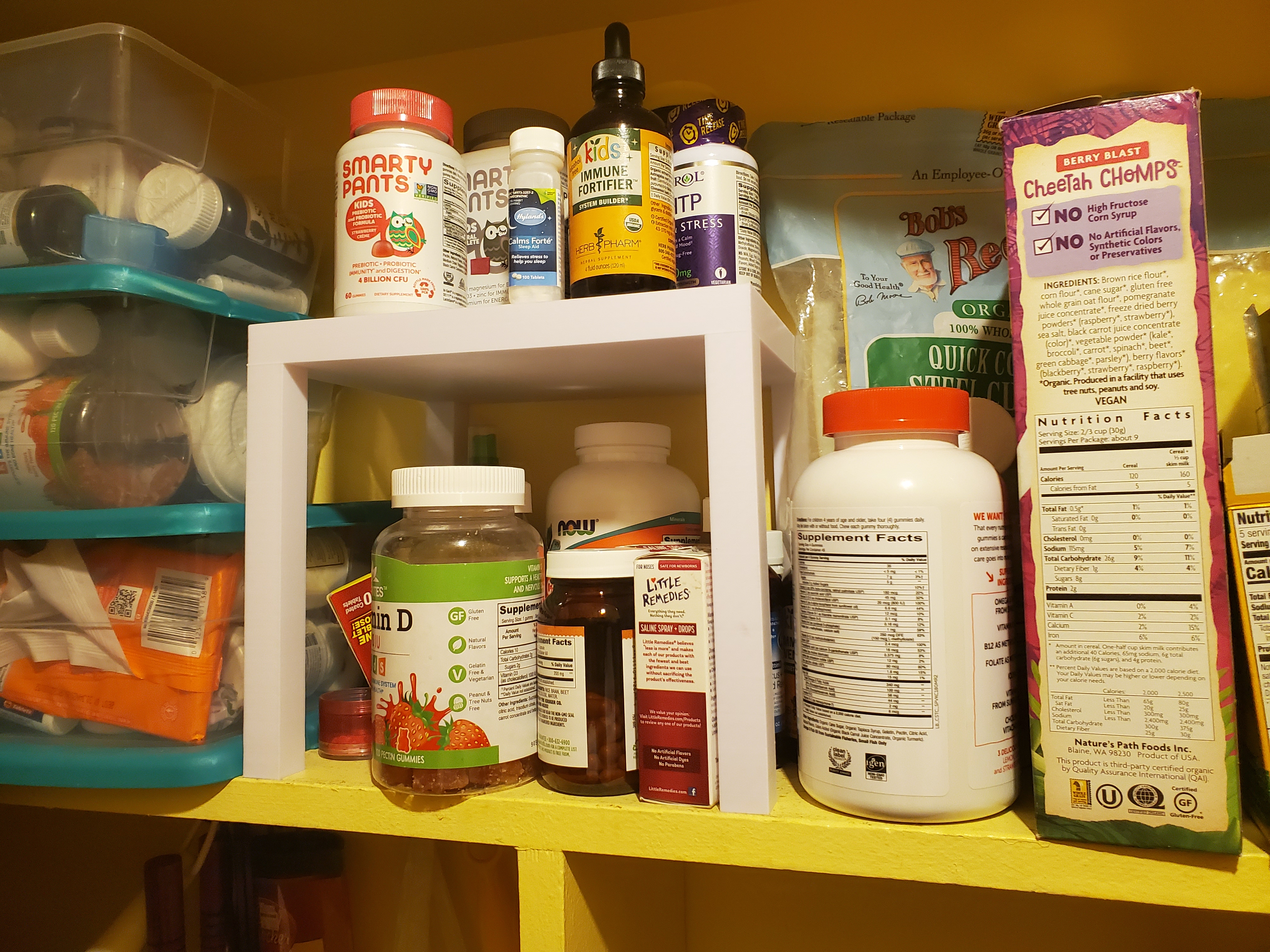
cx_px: 635
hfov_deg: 67.3
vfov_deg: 53.1
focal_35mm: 26
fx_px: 954
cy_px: 476
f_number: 2.4
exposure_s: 1/40
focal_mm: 4.3
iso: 400
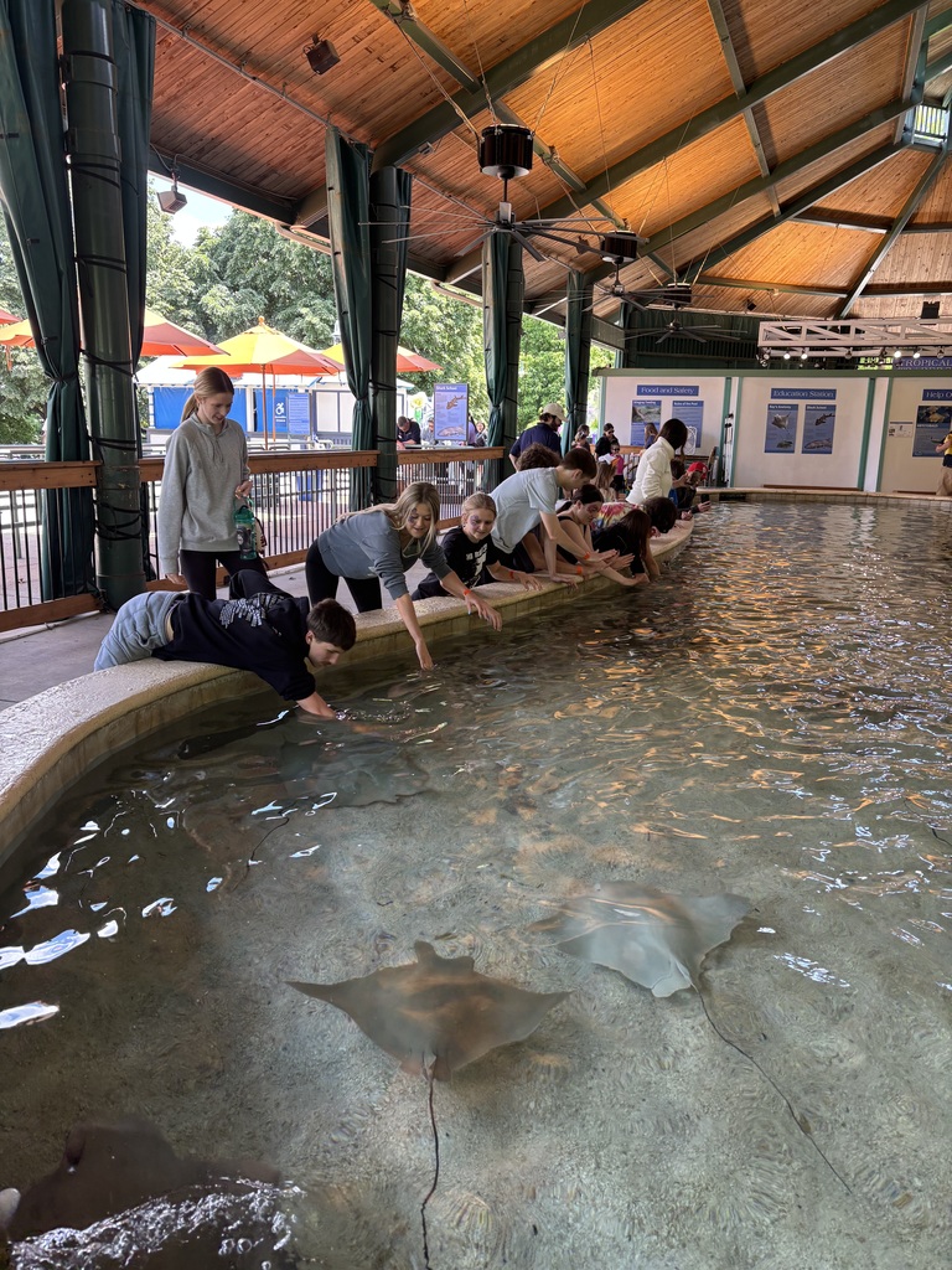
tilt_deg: -12.5
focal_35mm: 26
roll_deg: -1.7
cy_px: 635
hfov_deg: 53.1
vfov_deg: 67.3
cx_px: 476
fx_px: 953
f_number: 1.6
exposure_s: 1/141
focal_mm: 5.96
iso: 64
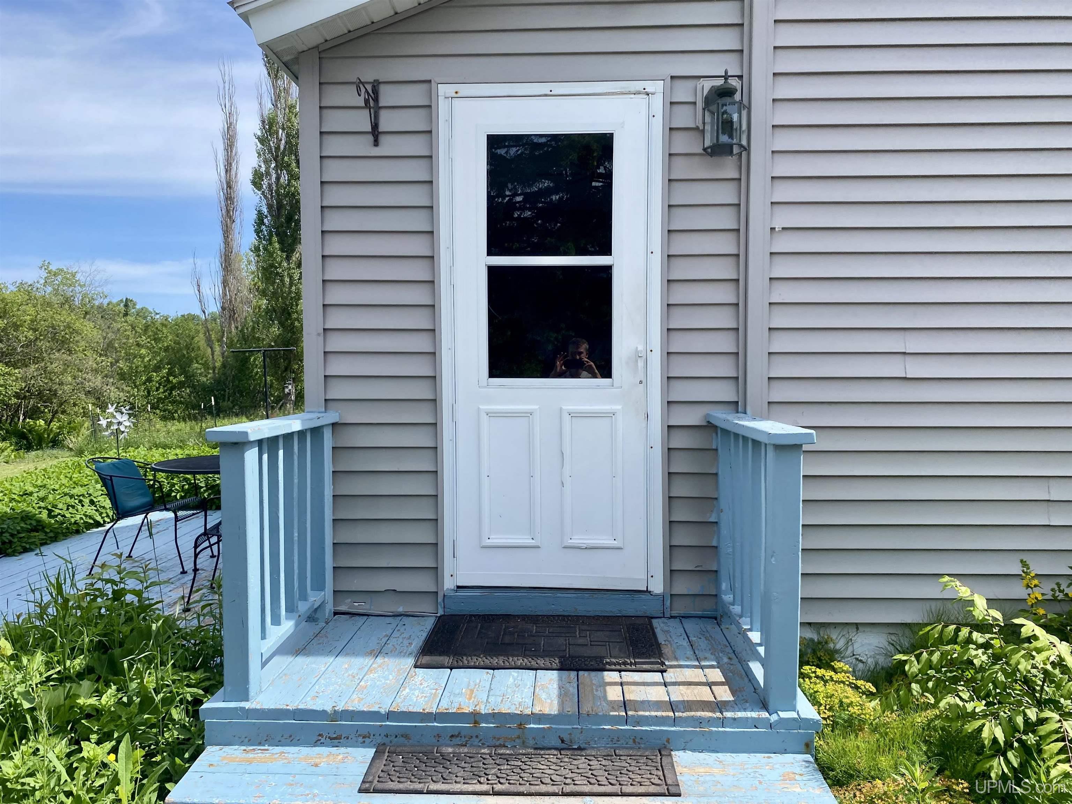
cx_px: 536
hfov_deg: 67.3
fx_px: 805
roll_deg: +0.2
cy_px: 402
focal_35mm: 26
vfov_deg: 53.1
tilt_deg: -0.9
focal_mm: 4.25
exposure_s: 1/1927
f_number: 1.8
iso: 32
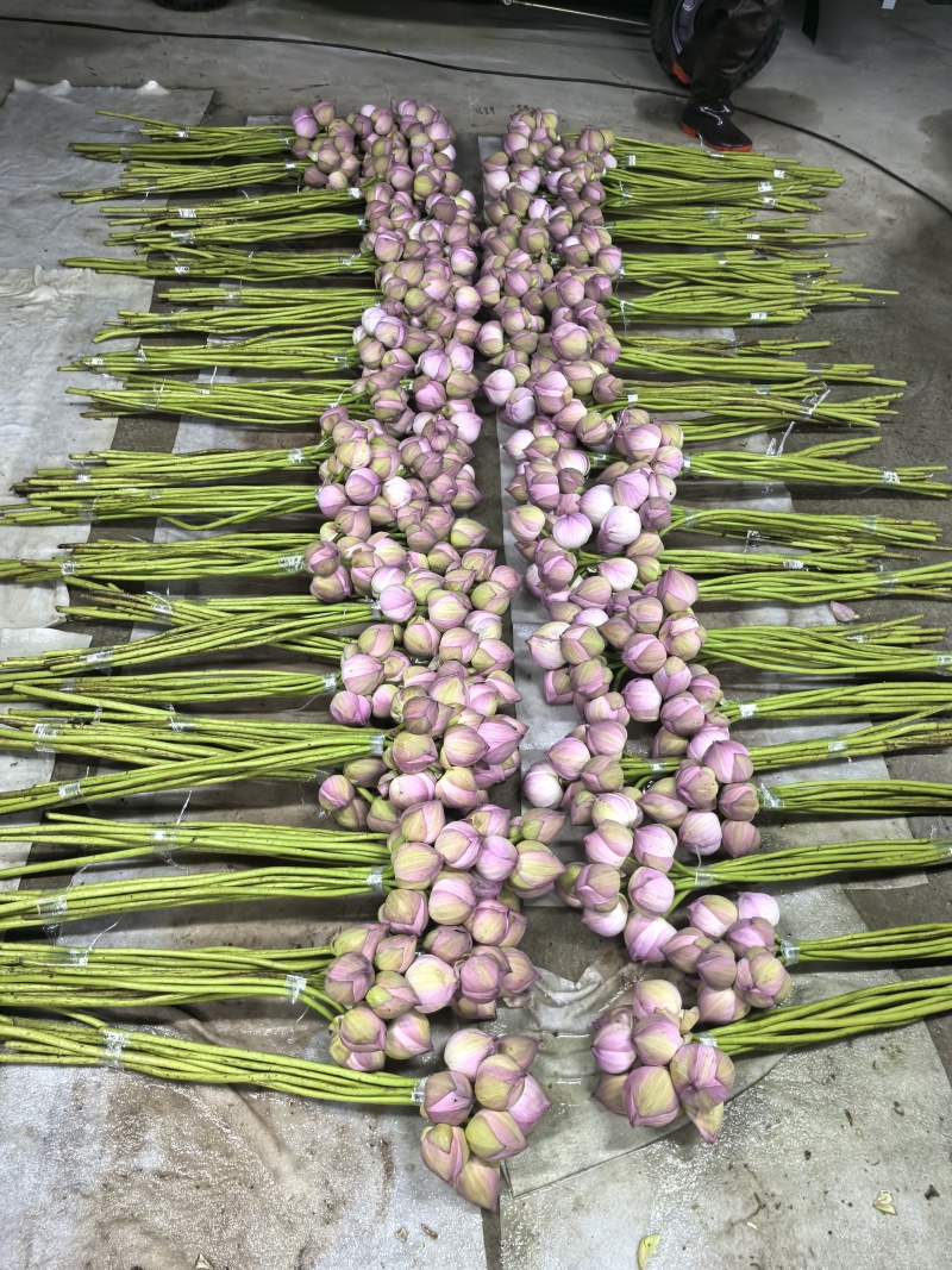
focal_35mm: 27
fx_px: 990
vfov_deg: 65.3
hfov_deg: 51.3
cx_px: 476
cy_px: 635
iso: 320
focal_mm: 5.75
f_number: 2
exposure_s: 1/100
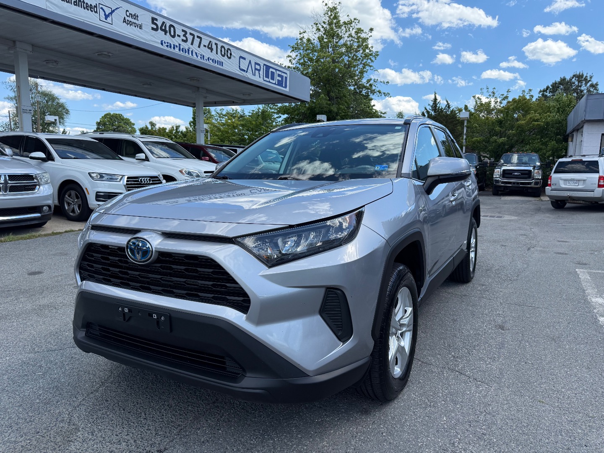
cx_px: 302
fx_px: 419
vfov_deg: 56.8
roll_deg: -0.6
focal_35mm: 24
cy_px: 226
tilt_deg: -7.3
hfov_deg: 71.6
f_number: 1.78
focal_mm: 6.76
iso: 100
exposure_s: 1/3021
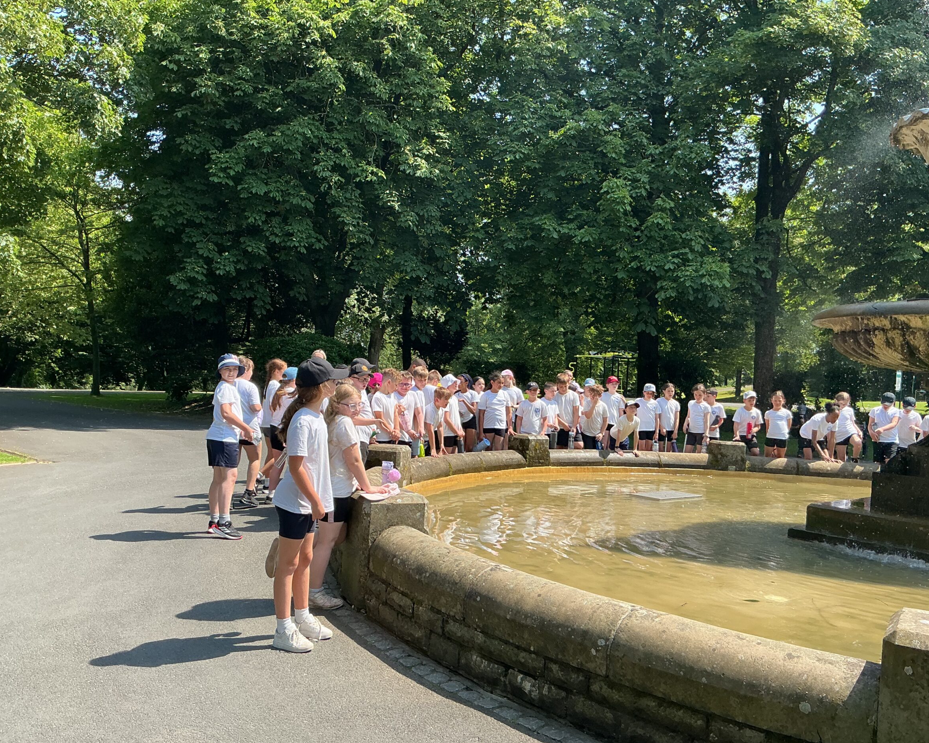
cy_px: 376
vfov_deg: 47.1
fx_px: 852
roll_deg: -2.0
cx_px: 468
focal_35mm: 31
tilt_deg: +0.4
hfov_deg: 57.2
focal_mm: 3
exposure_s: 1/620
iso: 25
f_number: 1.8
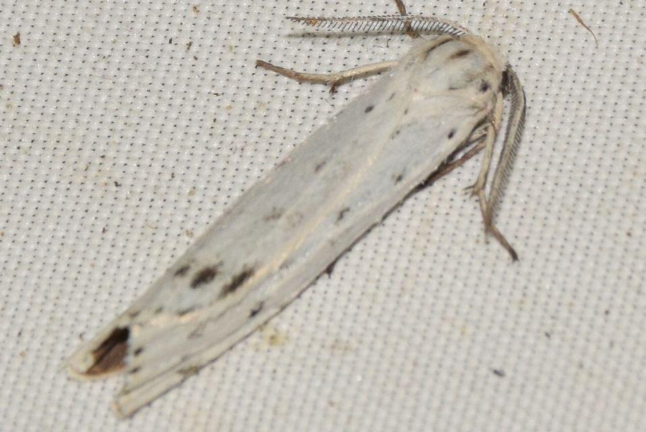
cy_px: 216
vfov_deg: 6.6
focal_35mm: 210
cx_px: 323
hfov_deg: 9.8
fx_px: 3772
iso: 500
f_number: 14
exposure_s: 1/160
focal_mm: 140
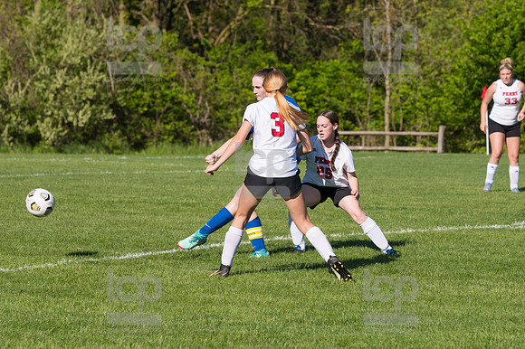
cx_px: 262
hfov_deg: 9.5
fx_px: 3163
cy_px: 174
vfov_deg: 6.3
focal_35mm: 217
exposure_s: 1/1600
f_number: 5.6
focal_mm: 145
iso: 250
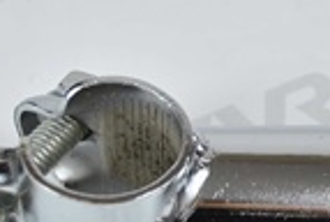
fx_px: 1837
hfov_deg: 10.0
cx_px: 440
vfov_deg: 6.9
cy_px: 72
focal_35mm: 200
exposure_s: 1/40
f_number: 4.8
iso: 200
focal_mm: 32
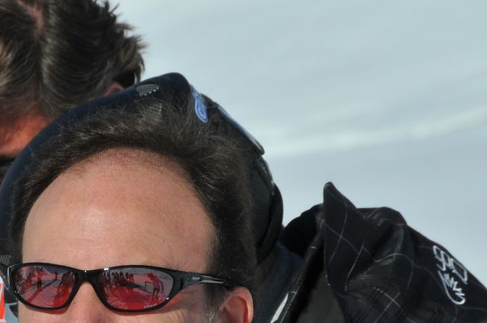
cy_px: 306
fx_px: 9362
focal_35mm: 693
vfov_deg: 2.0
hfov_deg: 3.0
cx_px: 75
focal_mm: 170
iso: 200
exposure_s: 1/640
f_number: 13
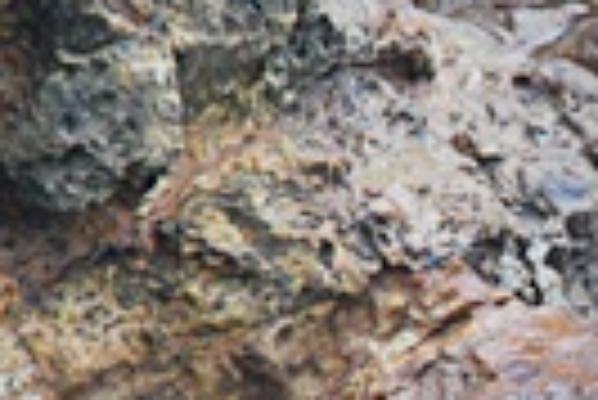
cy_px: 265
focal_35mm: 1216
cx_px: 895
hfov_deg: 1.7
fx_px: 20221
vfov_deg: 1.1
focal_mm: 135
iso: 400
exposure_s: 1/125
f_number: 6.3
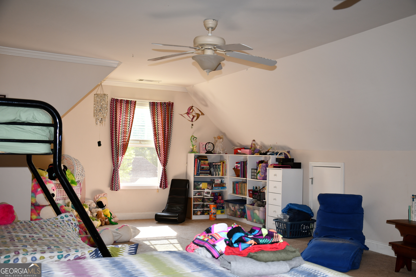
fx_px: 451
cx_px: 208
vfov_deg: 34.2
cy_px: 138
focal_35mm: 39
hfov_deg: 49.6
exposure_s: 1/100
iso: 200
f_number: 5
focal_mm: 26
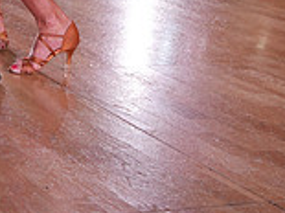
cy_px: -270
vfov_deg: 9.1
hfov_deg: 13.0
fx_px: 1218
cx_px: -62
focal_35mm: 148
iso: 1600
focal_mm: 41
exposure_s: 1/500
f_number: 4
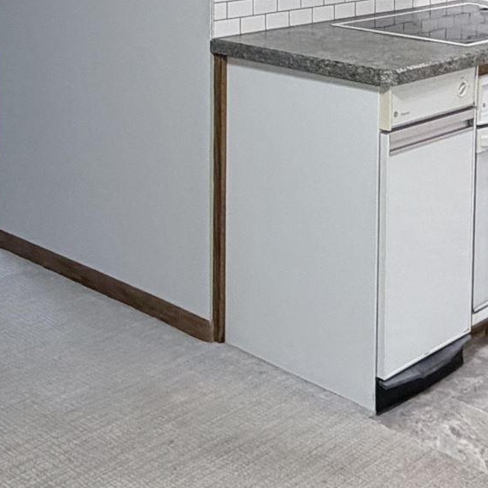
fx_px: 1069
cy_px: -59
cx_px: 391
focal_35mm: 67
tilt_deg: -4.1
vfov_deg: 24.0
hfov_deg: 25.3
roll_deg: -1.0
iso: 200
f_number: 2.2
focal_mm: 2.22
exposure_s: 1/60
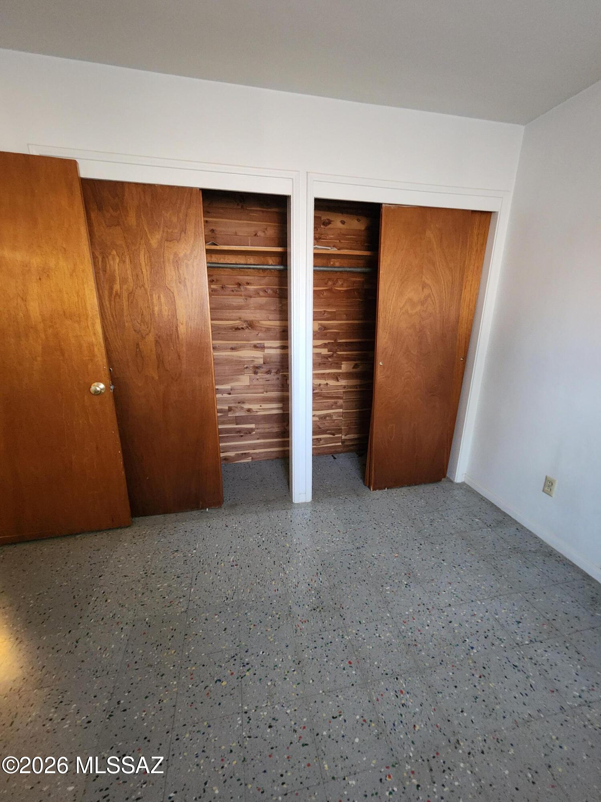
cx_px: 300
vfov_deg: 106.2
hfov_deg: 89.9
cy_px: 401
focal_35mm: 13
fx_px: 301
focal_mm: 2.2
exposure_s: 1/24
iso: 640
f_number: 2.2
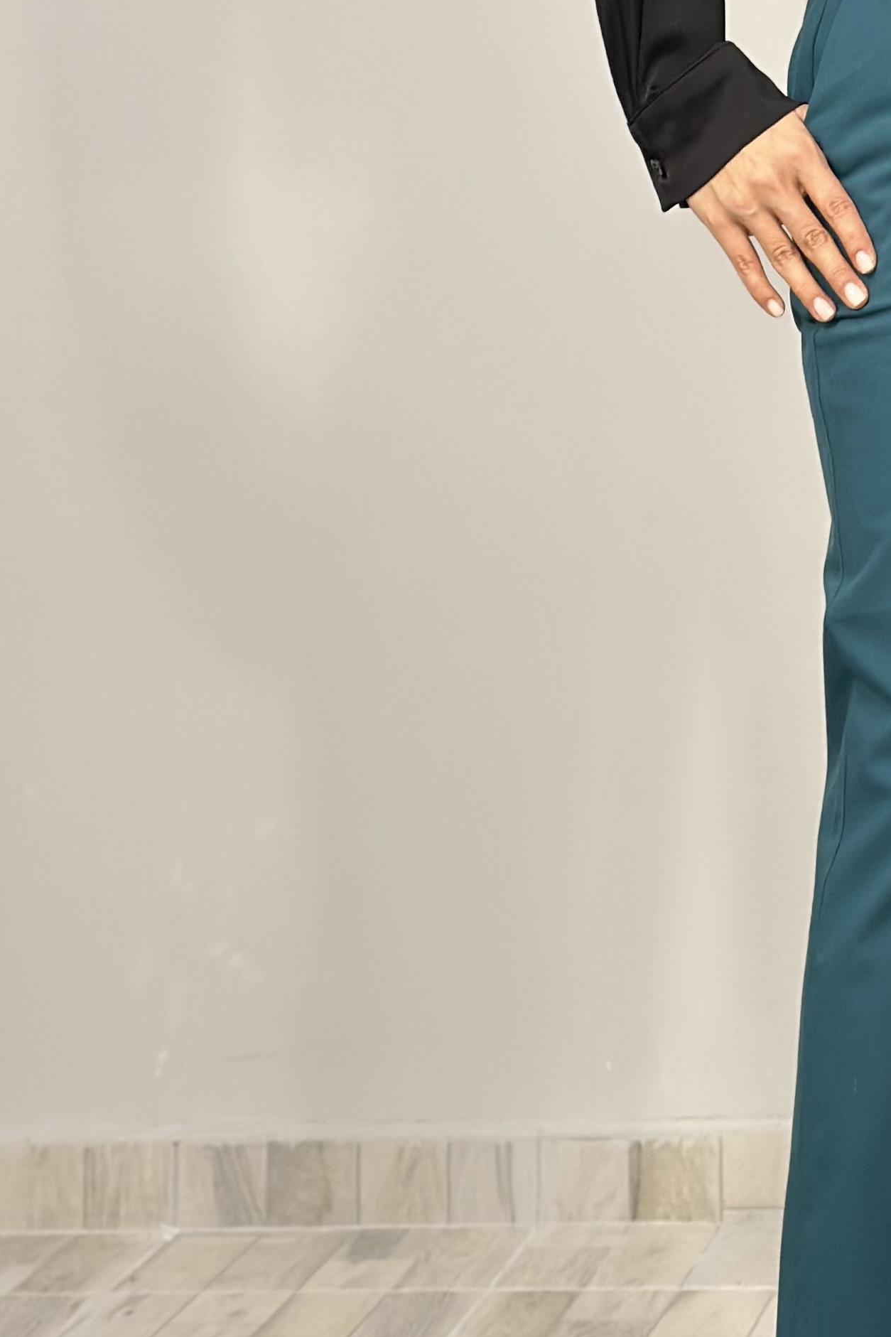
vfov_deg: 18.9
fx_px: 3972
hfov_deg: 12.6
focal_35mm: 107
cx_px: 914
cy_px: 254
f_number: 1.78
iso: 160
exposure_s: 1/100
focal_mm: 6.86
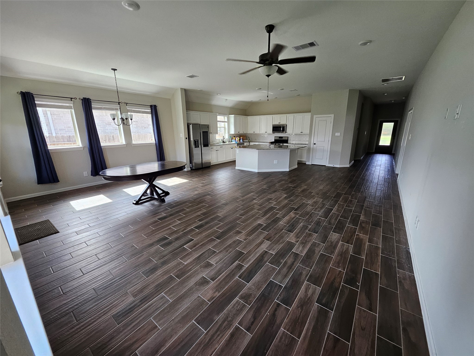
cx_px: 237
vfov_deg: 89.9
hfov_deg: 106.2
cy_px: 178
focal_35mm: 13
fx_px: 178
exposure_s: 1/60
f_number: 2.2
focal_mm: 1.74
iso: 80
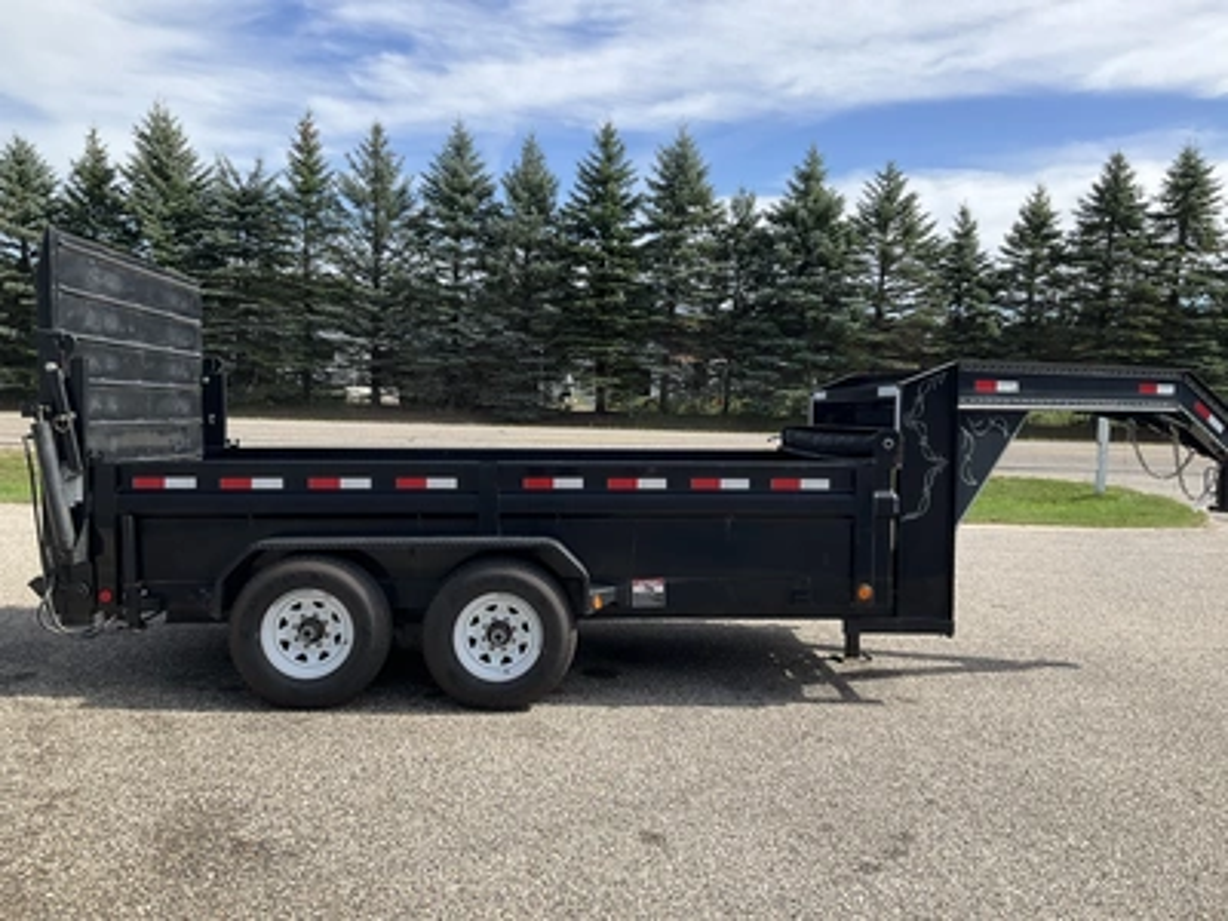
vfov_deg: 48.2
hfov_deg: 61.7
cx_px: 614
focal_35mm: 29
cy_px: 460
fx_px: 1029
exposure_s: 1/1250
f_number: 1.8
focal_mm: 3
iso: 25
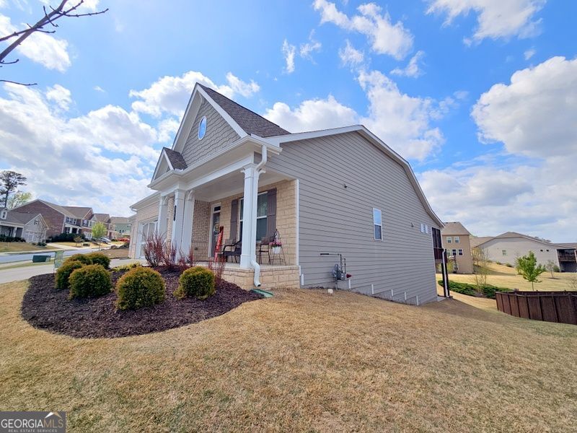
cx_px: 288
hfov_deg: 106.2
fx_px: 217
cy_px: 216
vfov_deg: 89.9
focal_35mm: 13
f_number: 2.2
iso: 50
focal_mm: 2.2
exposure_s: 1/3354
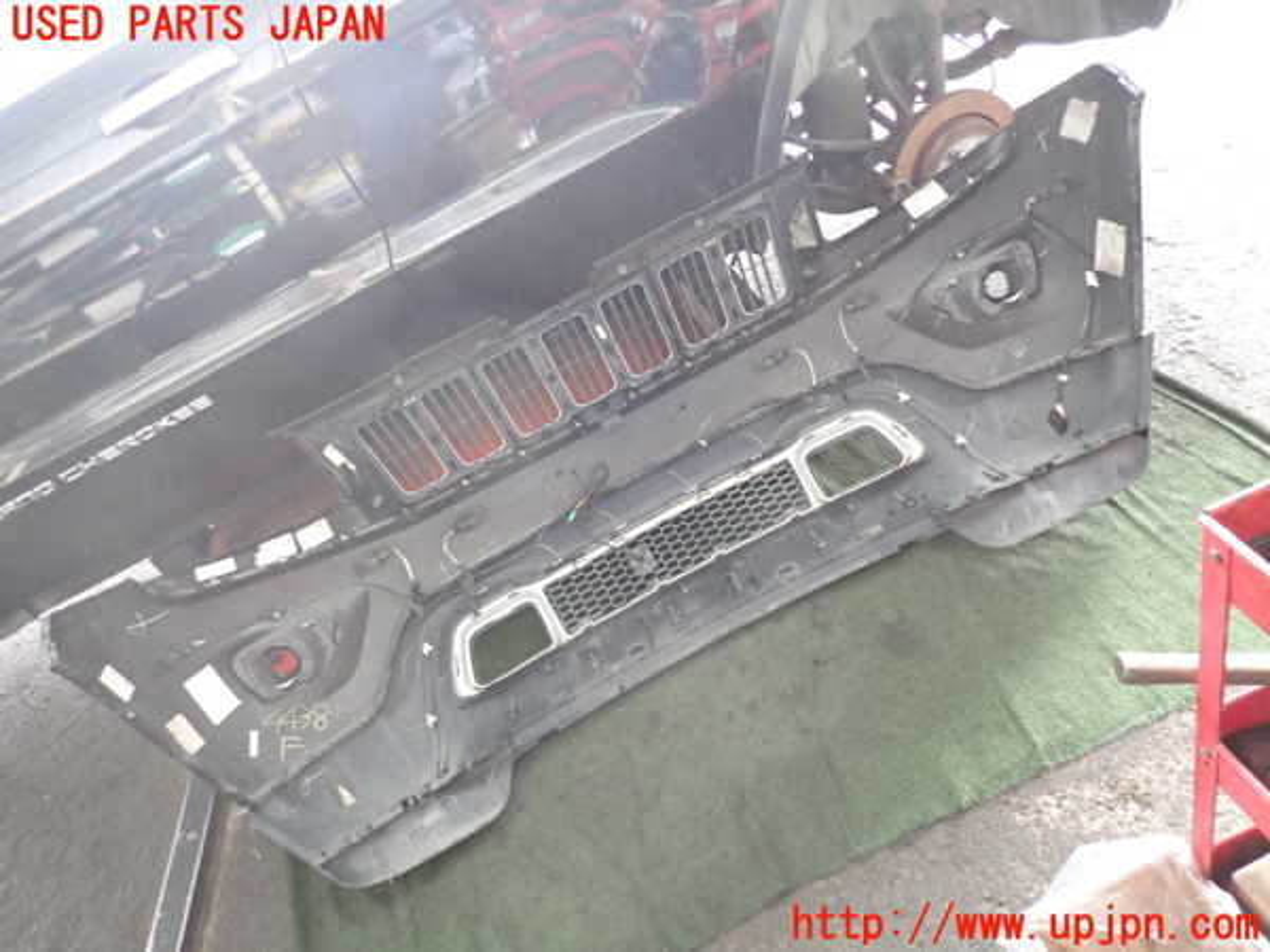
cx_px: 635
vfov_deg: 54.9
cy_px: 476
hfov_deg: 69.4
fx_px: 917
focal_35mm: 25
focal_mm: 4.5
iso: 800
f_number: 2
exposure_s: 1/25
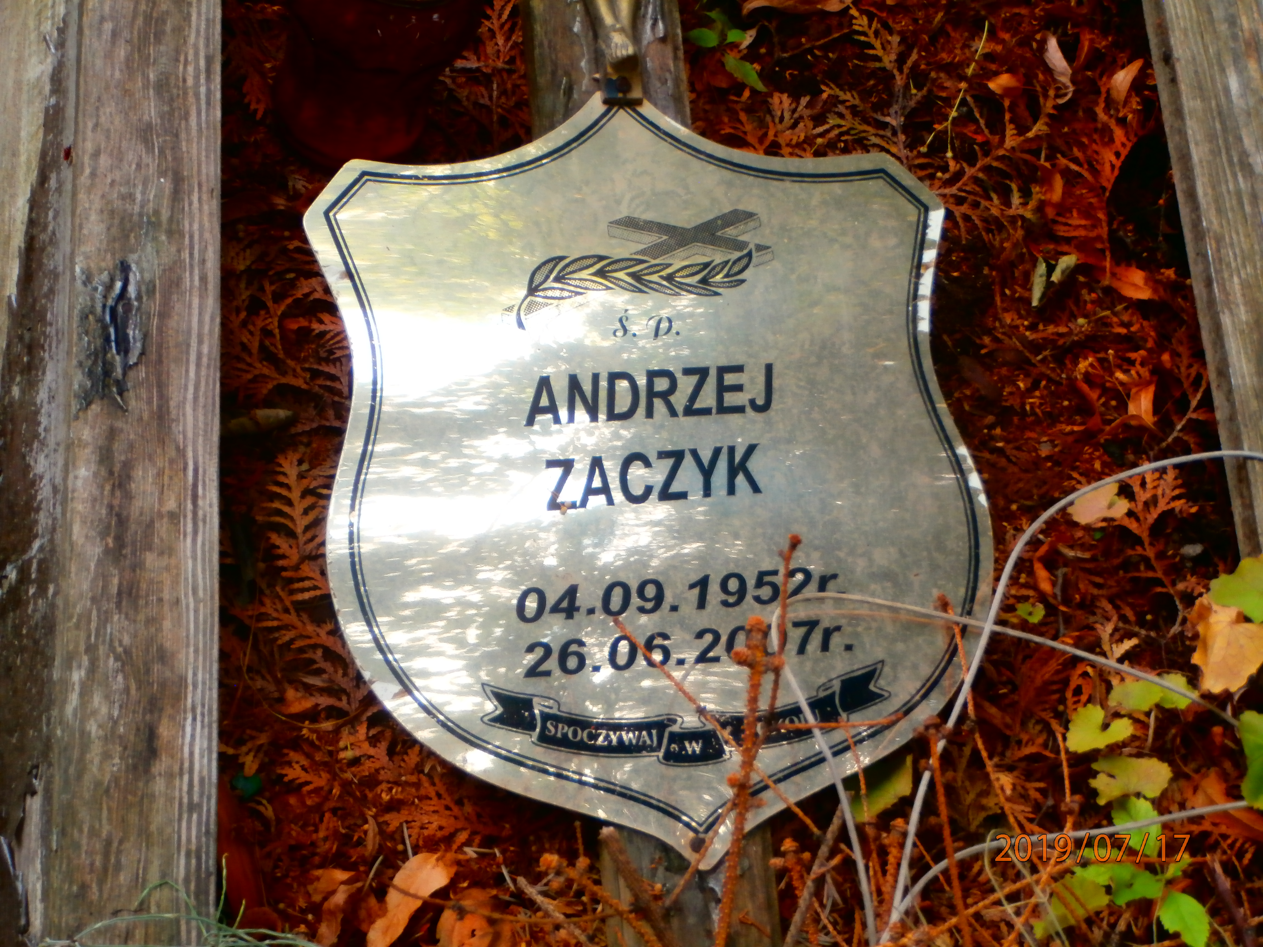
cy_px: 474
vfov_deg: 21.6
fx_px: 2481
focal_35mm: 68
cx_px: 632
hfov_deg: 28.6
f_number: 4.7
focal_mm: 12.1
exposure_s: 1/100
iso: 100
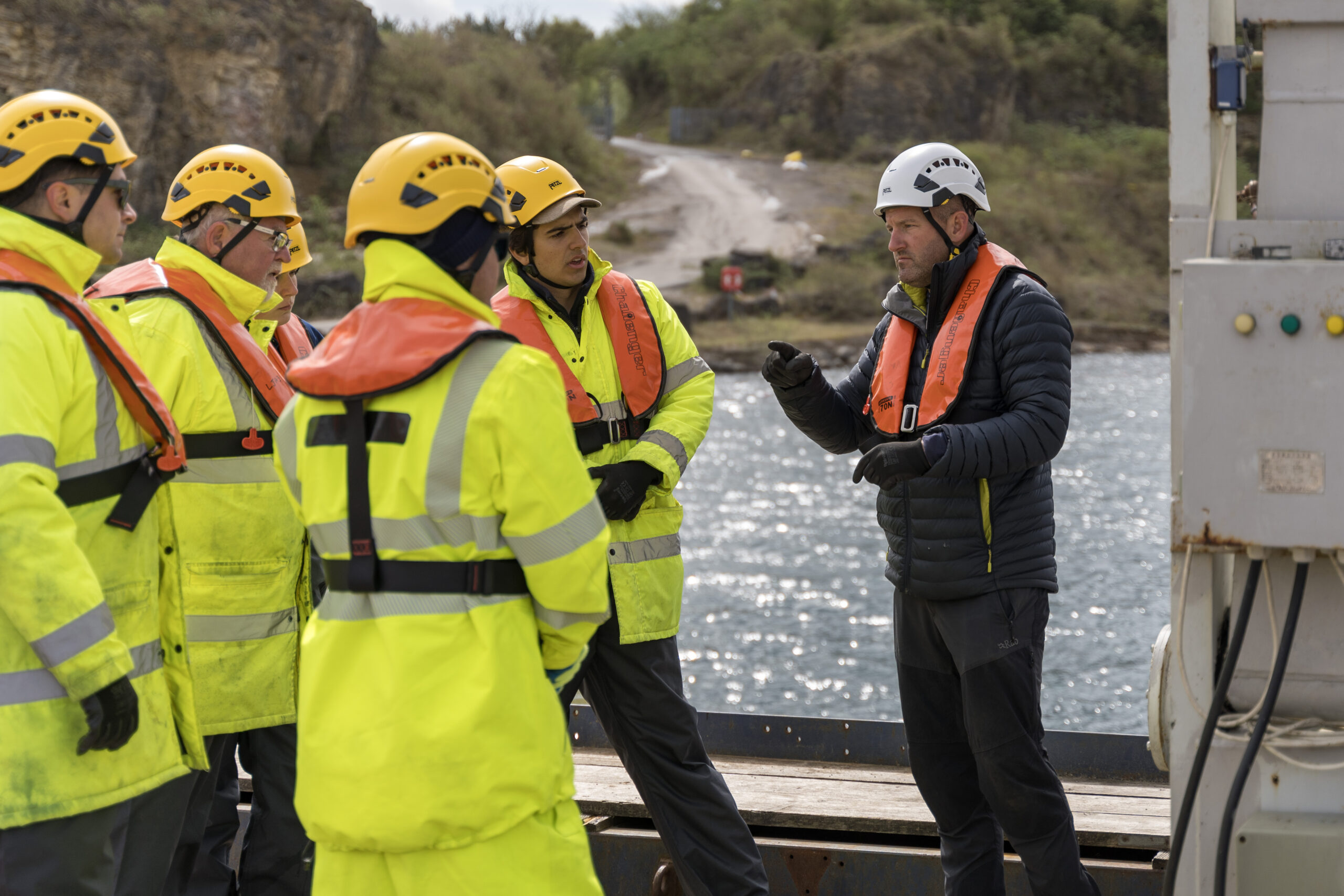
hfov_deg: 36.2
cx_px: 672
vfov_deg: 24.6
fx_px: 2053
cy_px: 448
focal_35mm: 55
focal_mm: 55
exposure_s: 1/2000
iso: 160
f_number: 2.8
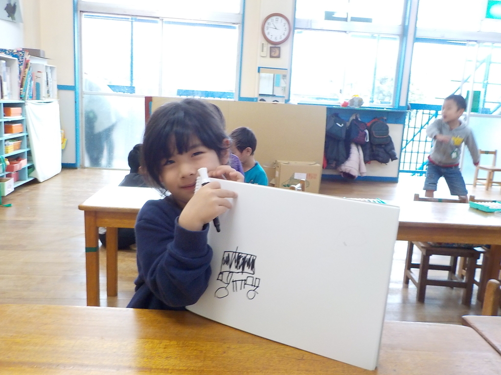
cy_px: 188
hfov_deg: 60.0
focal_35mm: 30
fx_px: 434
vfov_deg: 46.8
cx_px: 250
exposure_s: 1/30
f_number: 3.3
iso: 280
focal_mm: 4.1
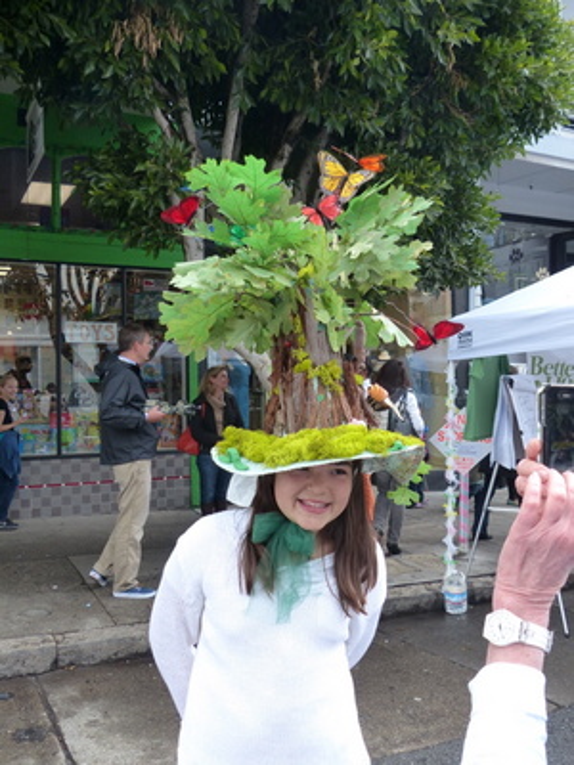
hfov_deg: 41.8
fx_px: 752
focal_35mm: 34
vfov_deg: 54.0
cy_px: 382
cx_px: 287
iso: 160
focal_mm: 6
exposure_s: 1/125
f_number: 3.2
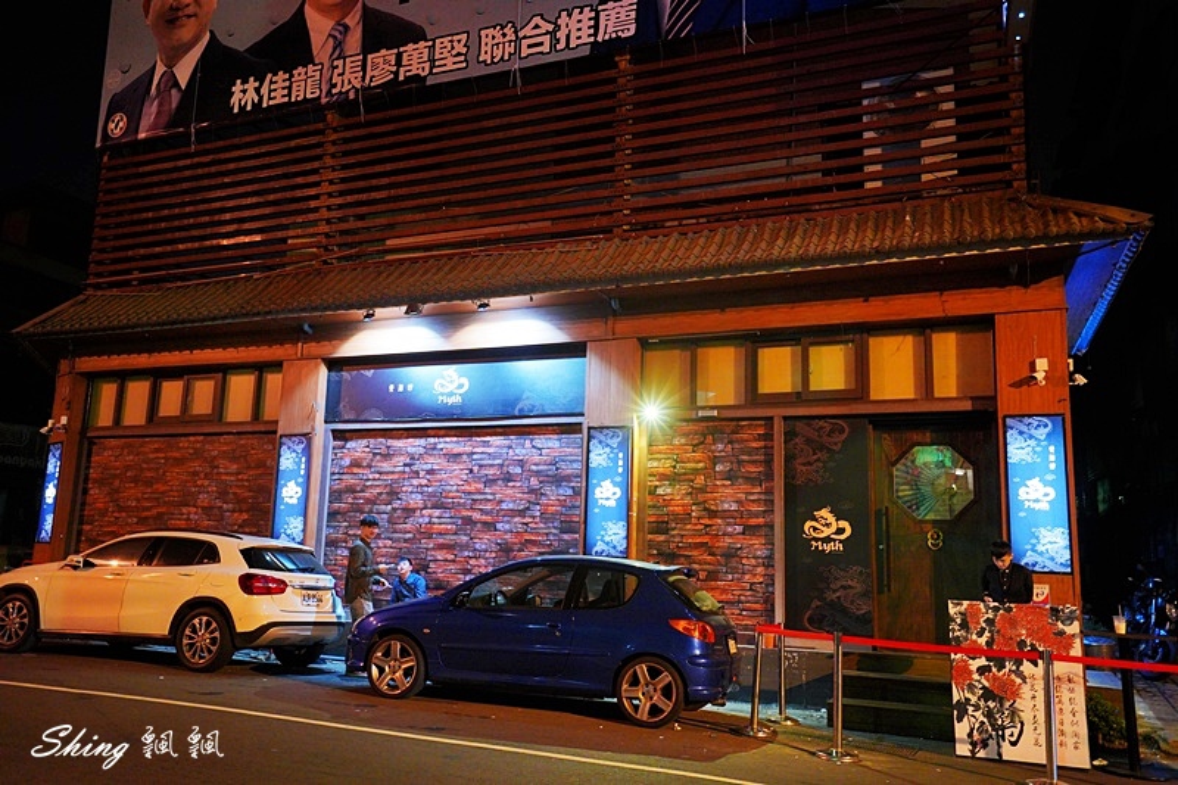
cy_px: 392
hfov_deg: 63.7
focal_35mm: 29
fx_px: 949
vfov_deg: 44.9
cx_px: 589
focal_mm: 29
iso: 3200
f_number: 4
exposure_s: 1/30
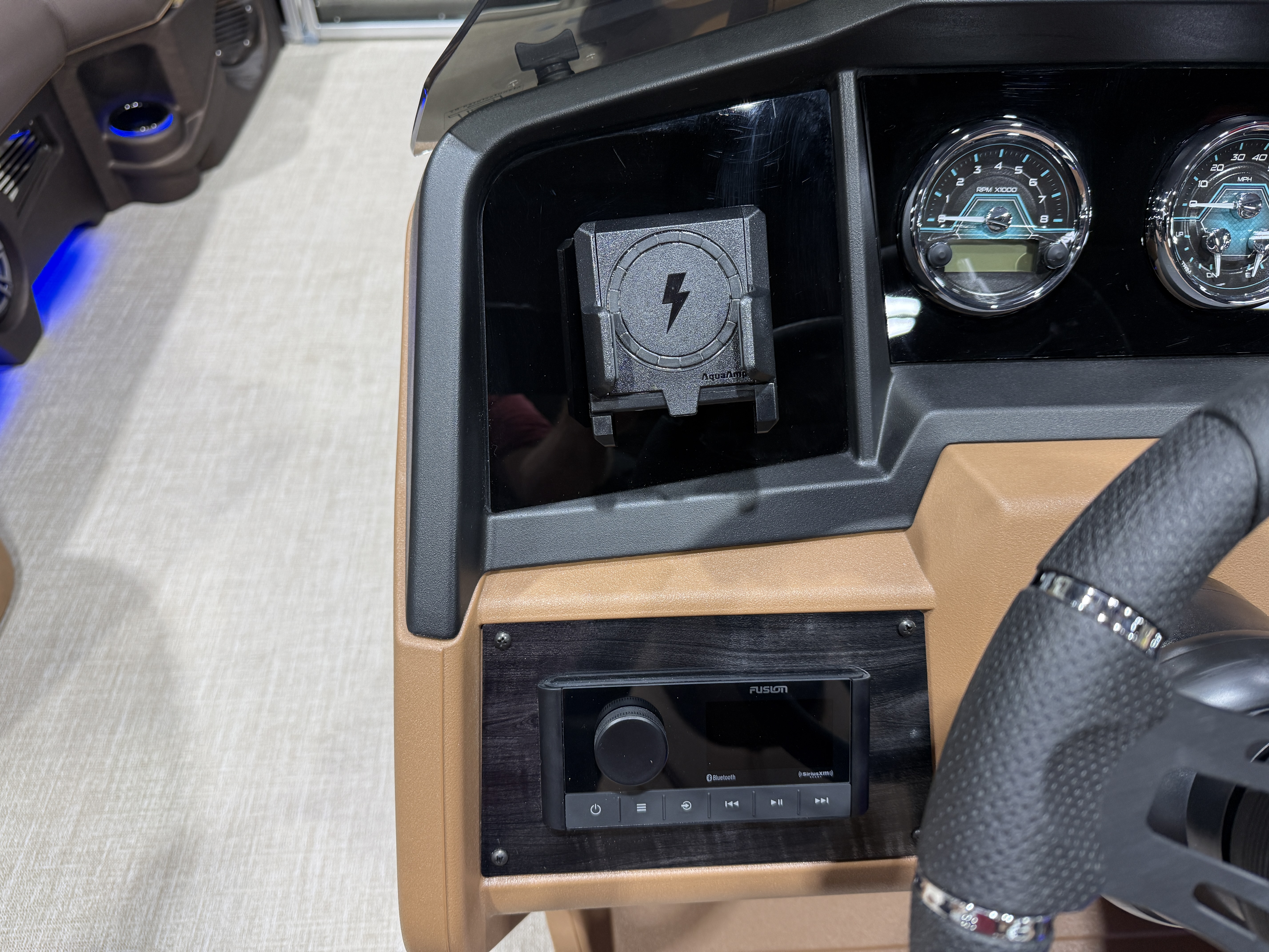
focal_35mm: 24
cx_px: 634
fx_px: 880
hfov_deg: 71.6
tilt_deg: -46.5
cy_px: 476
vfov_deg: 56.8
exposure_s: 1/120
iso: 125
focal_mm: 6.76
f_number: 1.78
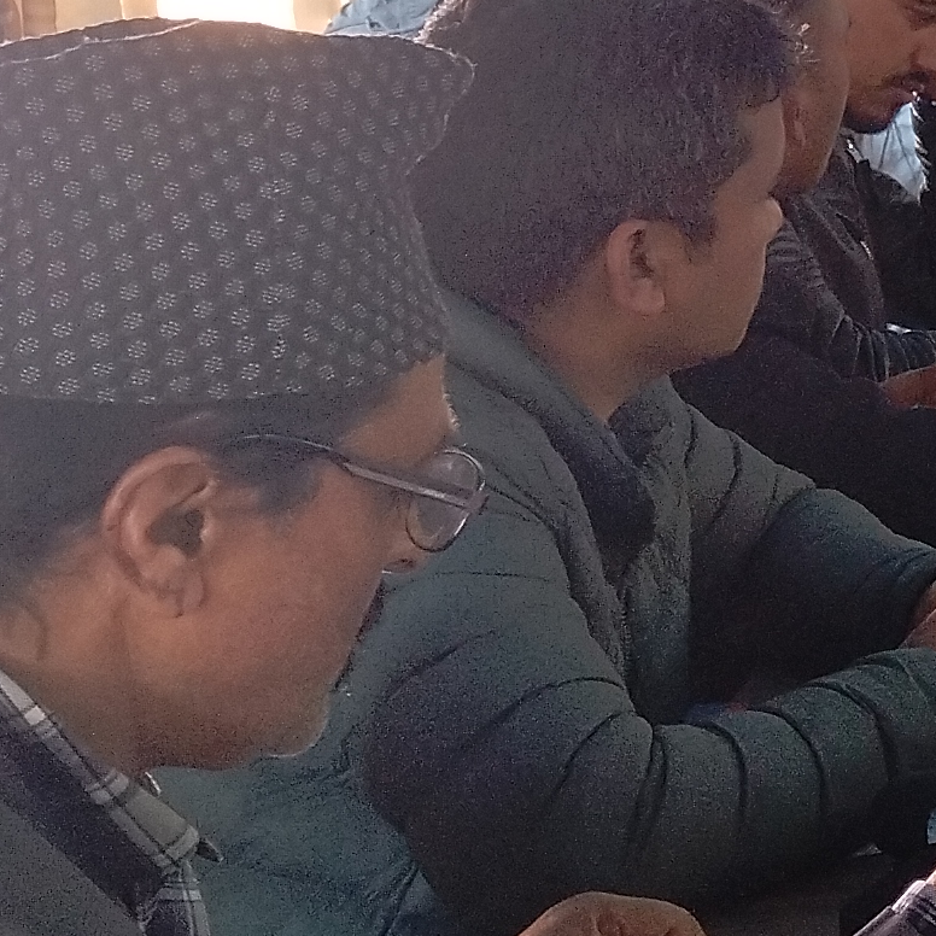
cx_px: 1921
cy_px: 51
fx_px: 3763
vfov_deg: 14.0
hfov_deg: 12.4
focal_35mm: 123
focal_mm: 4.74
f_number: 1.79
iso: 147
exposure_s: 1/25
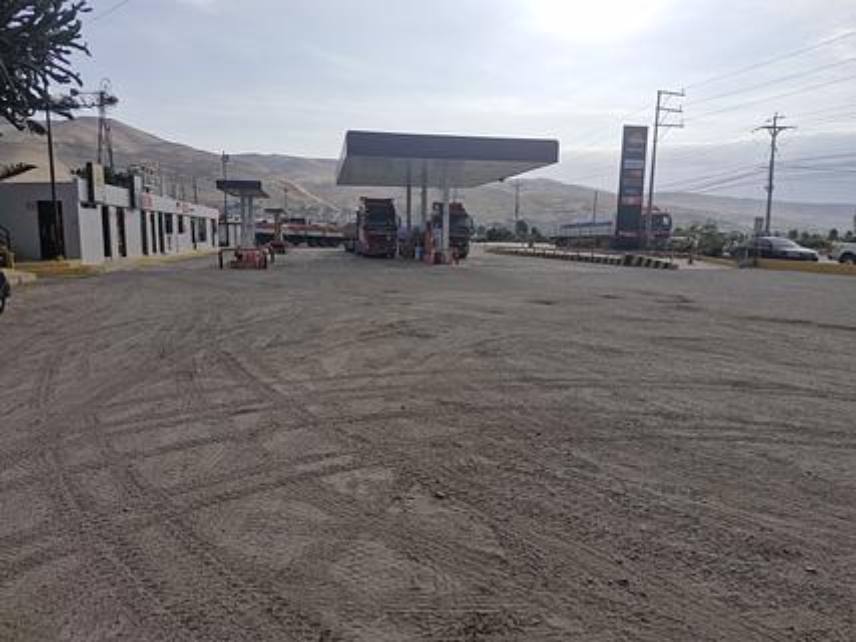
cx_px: 428
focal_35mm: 23
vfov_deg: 58.9
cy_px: 321
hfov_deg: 73.9
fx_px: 569
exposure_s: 1/4208
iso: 50
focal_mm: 5.54
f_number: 1.8
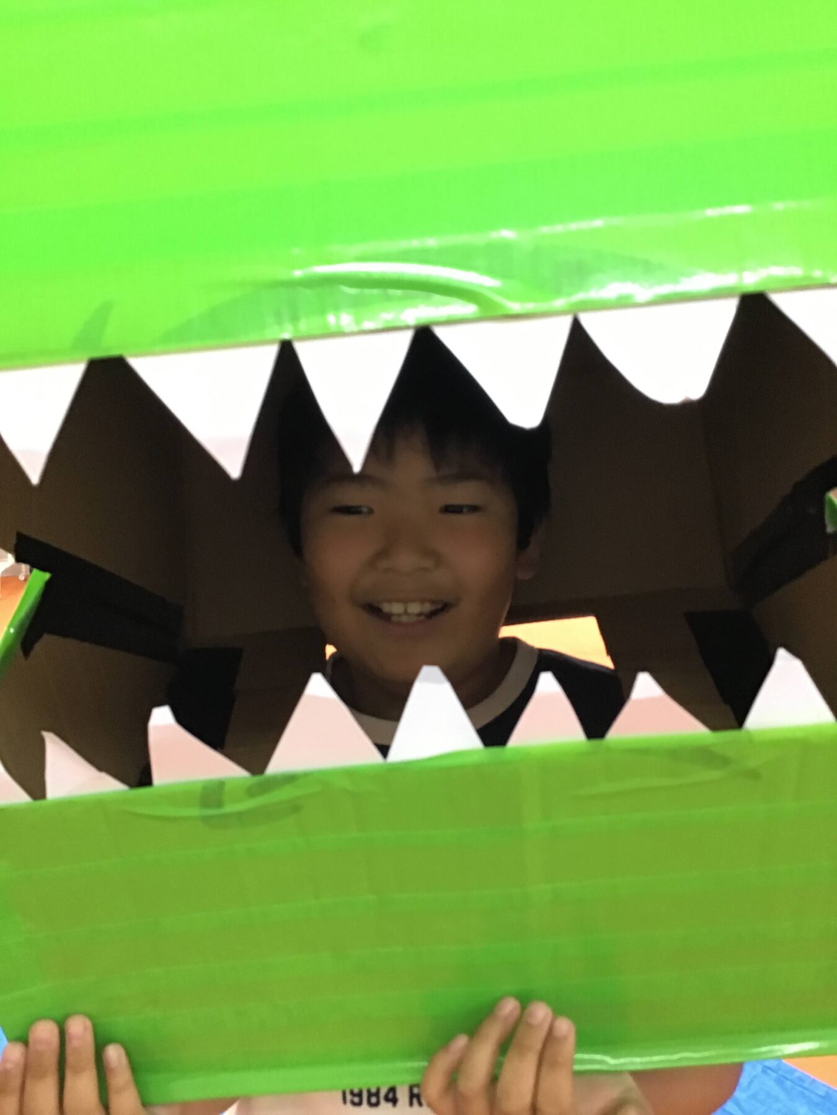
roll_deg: +2.3
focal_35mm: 31
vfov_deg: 58.4
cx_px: 418
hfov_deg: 45.4
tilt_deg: -16.4
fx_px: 999
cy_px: 558
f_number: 2.4
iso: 160
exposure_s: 1/33
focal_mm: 3.3
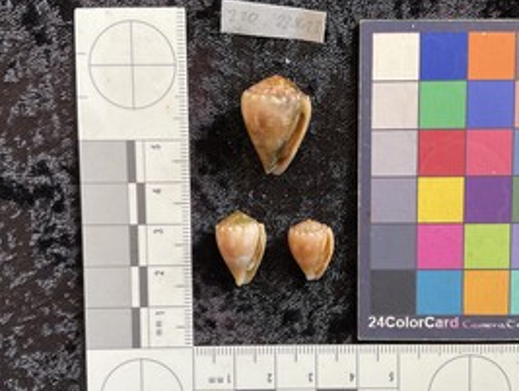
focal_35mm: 38
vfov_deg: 37.7
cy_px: 231
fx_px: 571
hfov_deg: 48.8
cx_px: 292
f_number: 1.8
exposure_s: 1/50
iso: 40
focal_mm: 3
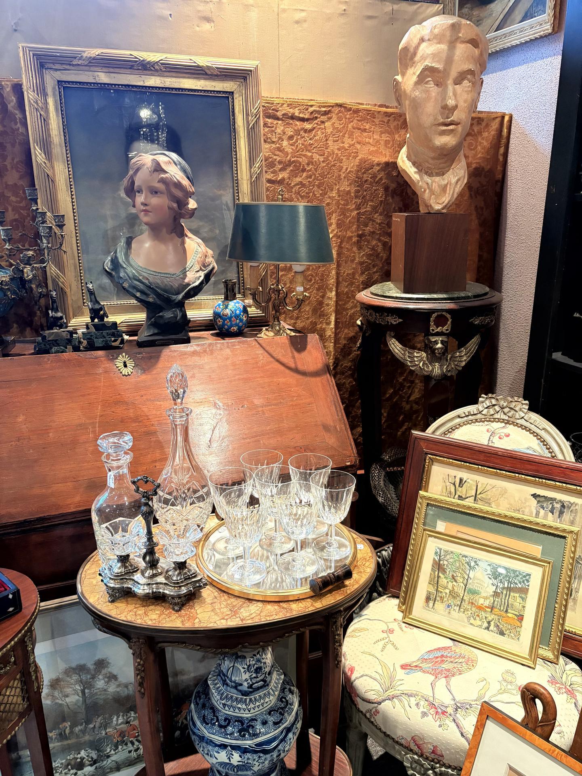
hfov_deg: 53.1
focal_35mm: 26
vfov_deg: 67.3
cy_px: 388
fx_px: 583
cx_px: 291
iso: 400
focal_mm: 5.96
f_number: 1.6
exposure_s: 1/33
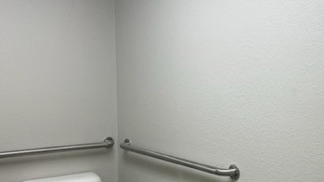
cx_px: 223
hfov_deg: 39.3
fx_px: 447
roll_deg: +0.5
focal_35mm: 52
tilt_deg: -8.5
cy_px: 141
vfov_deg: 22.8
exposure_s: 1/120
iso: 64
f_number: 1.6
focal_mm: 4.2
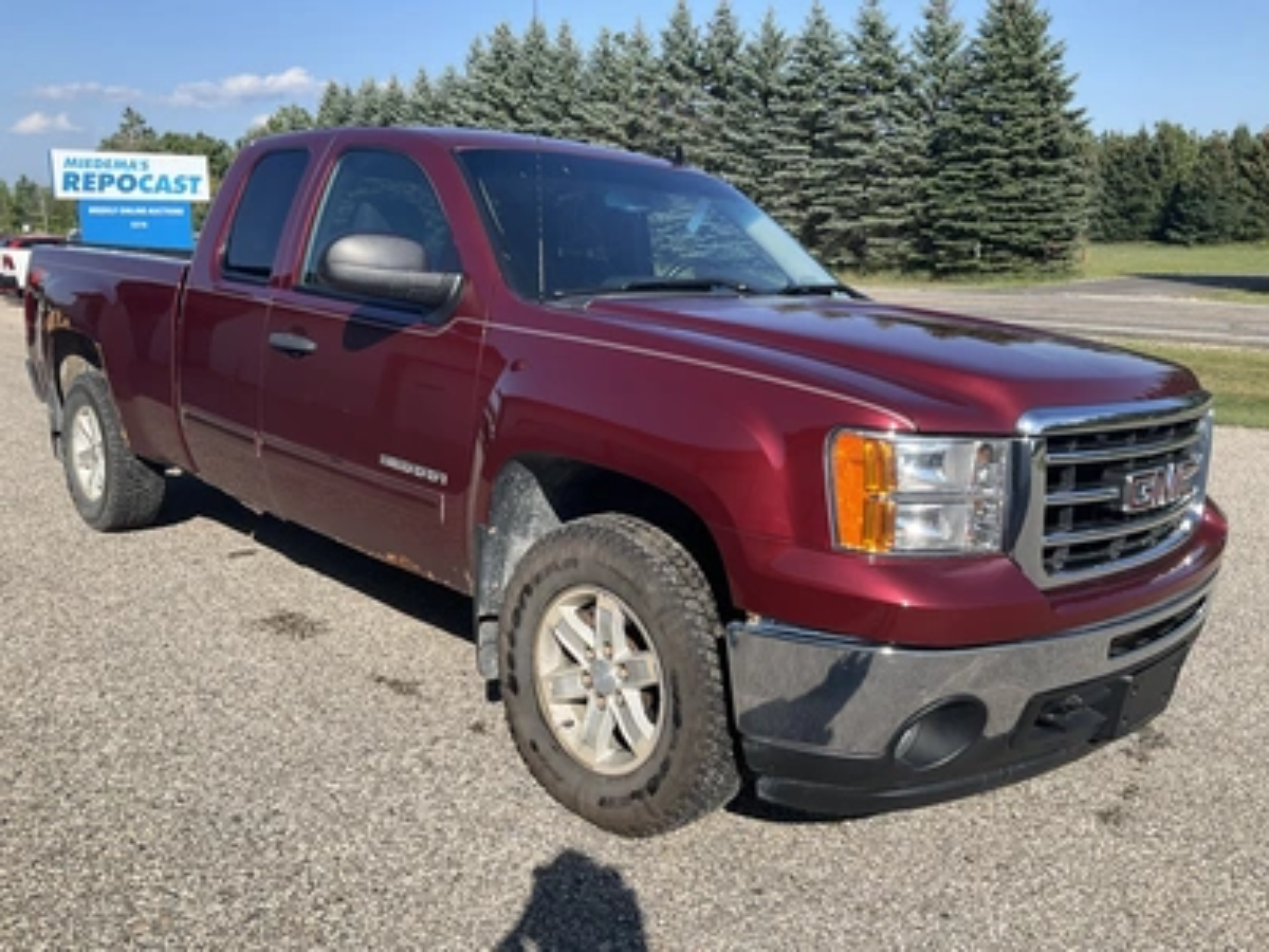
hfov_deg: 61.7
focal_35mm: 29
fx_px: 1063
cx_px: 634
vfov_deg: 48.2
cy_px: 476
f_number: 1.8
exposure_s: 1/1342
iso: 25
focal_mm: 3
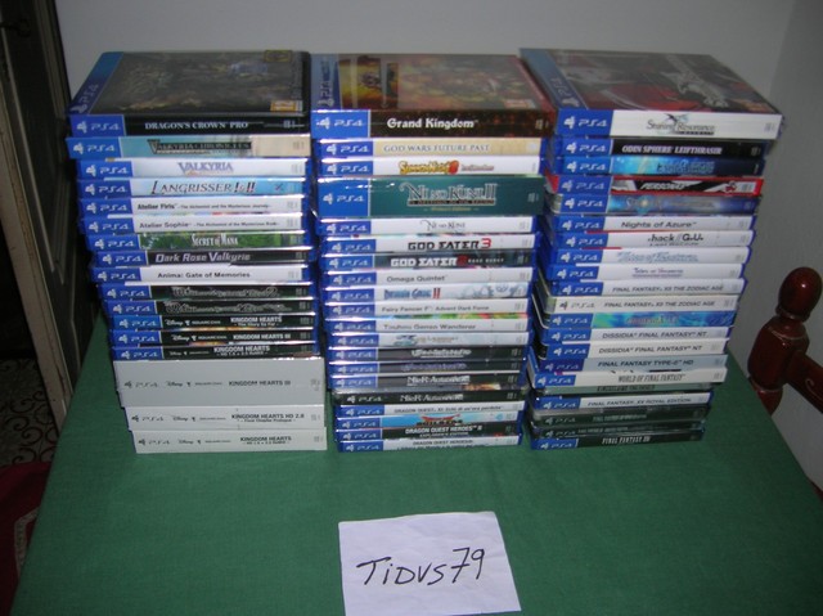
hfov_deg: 54.0
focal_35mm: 34
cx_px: 412
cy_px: 308
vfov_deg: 41.7
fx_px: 808
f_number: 2.9
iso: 50
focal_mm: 5.7
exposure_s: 1/60.1
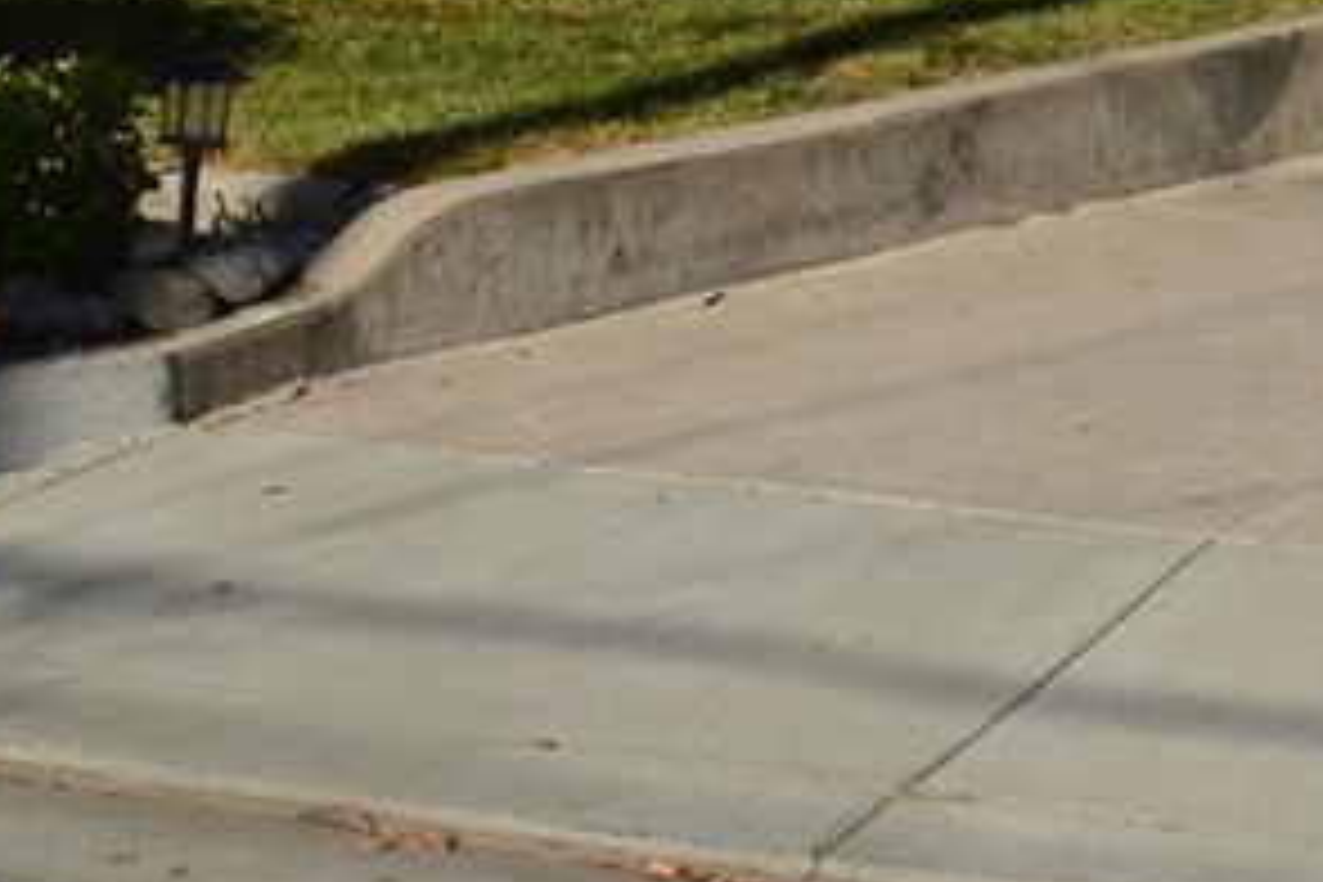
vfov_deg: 13.7
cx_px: 1449
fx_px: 3454
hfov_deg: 20.7
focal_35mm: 94
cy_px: -414
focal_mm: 18
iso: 100
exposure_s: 1/200
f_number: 14
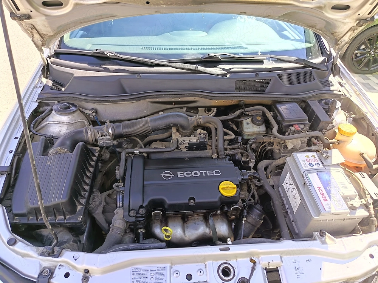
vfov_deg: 56.8
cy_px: 142
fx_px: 262
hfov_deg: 71.6
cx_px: 189
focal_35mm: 24
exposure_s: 1/100
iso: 134
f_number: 1.75
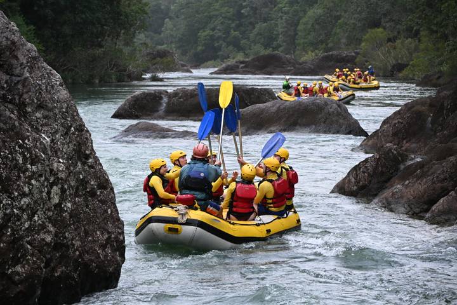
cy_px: 152
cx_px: 228
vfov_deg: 9.8
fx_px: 1771
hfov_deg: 14.7
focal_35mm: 140
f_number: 6.3
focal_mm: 93
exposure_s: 1/1000
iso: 1100
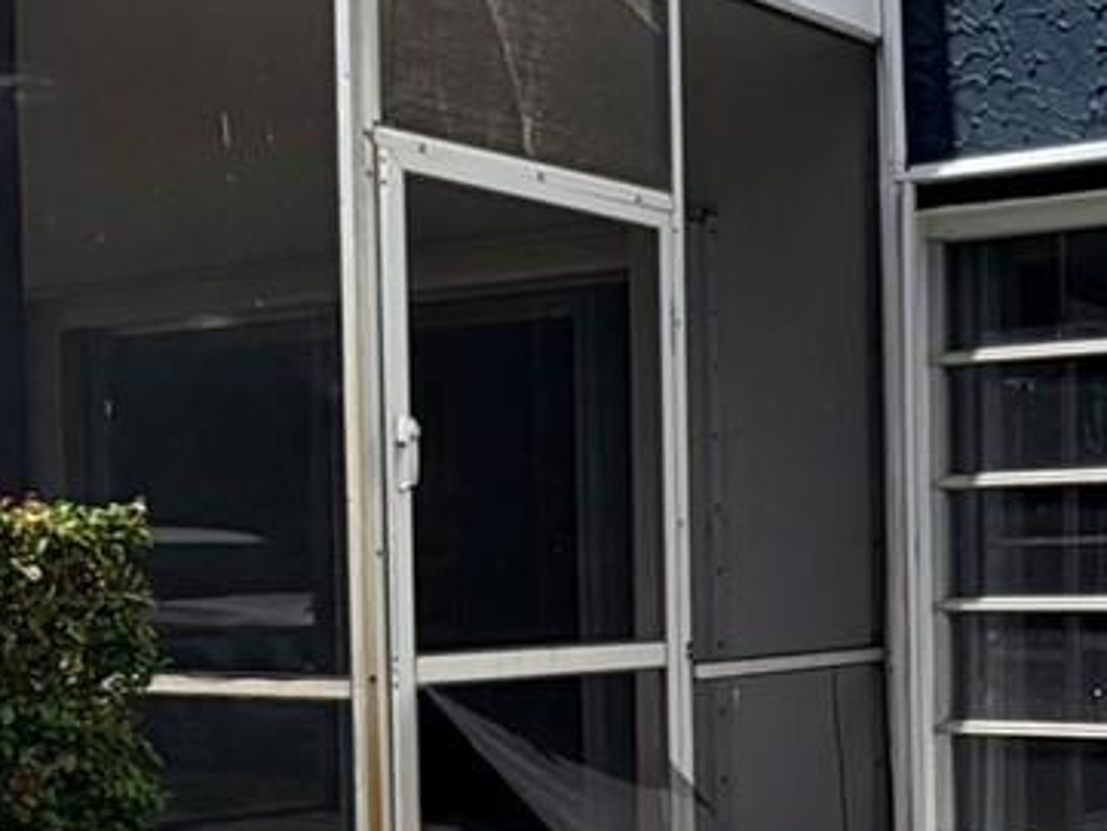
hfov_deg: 28.8
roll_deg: +0.6
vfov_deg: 23.4
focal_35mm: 62
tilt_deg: -1.7
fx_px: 1983
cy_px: 650
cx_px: 1159
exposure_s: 1/1848
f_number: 2.2
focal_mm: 2.22
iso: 20
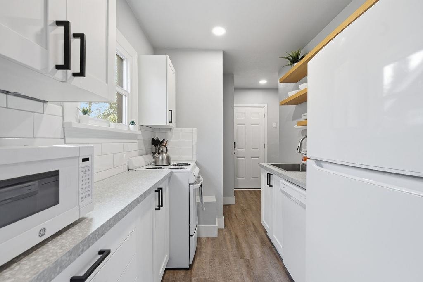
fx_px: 188
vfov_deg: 73.8
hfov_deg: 96.7
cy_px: 141
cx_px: 212
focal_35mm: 16
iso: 100
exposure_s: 1/50
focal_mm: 16
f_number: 8
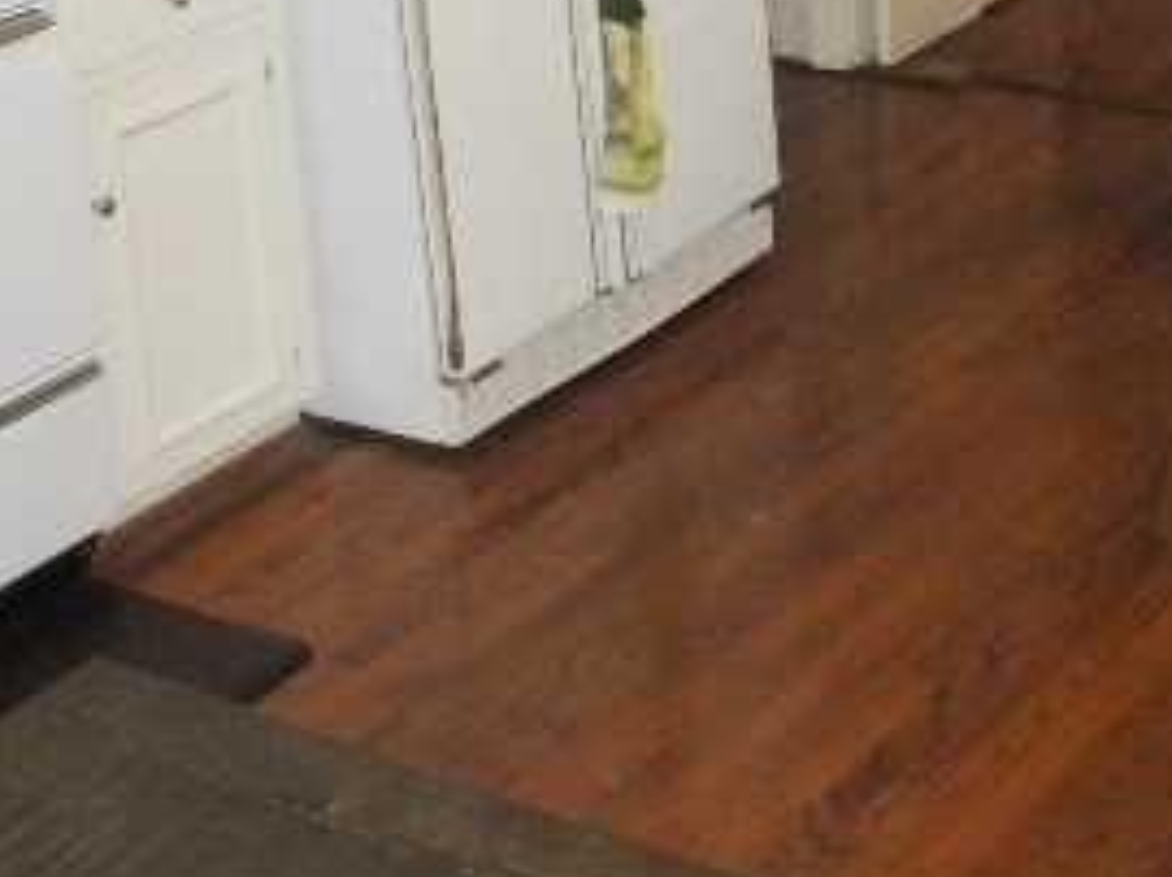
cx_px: 681
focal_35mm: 83
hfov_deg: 23.6
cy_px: -139
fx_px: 2808
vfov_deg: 17.1
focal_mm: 6.1
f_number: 3.2
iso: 160
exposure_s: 1/60
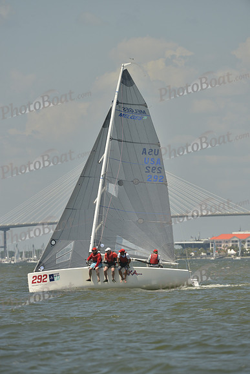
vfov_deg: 5.2
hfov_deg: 3.4
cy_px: 187
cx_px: 125
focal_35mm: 400
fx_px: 4164
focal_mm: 400
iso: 280
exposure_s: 1/1600
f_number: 8
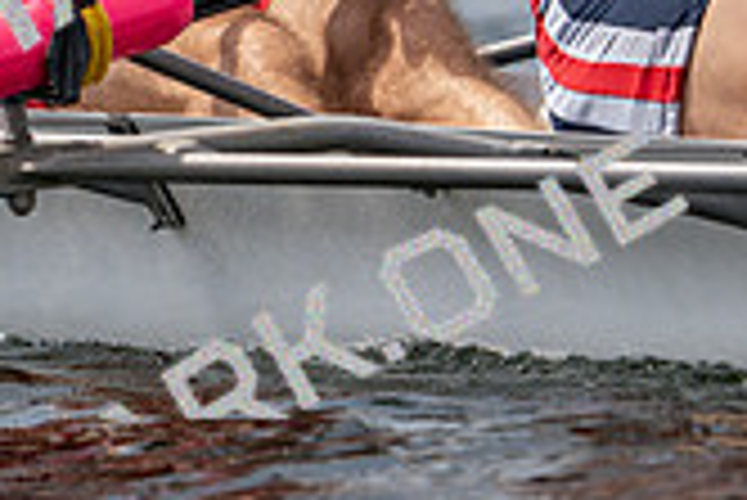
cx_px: 513
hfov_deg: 1.7
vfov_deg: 1.2
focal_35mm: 1179
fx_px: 24485
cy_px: -354
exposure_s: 1/1600
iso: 200
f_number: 6.3
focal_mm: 338
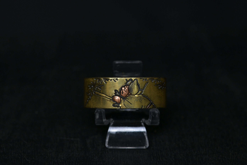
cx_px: 124
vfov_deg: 13.0
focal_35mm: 105
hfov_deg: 19.5
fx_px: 720
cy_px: 82
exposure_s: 1/125
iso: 3200
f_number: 10
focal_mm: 105
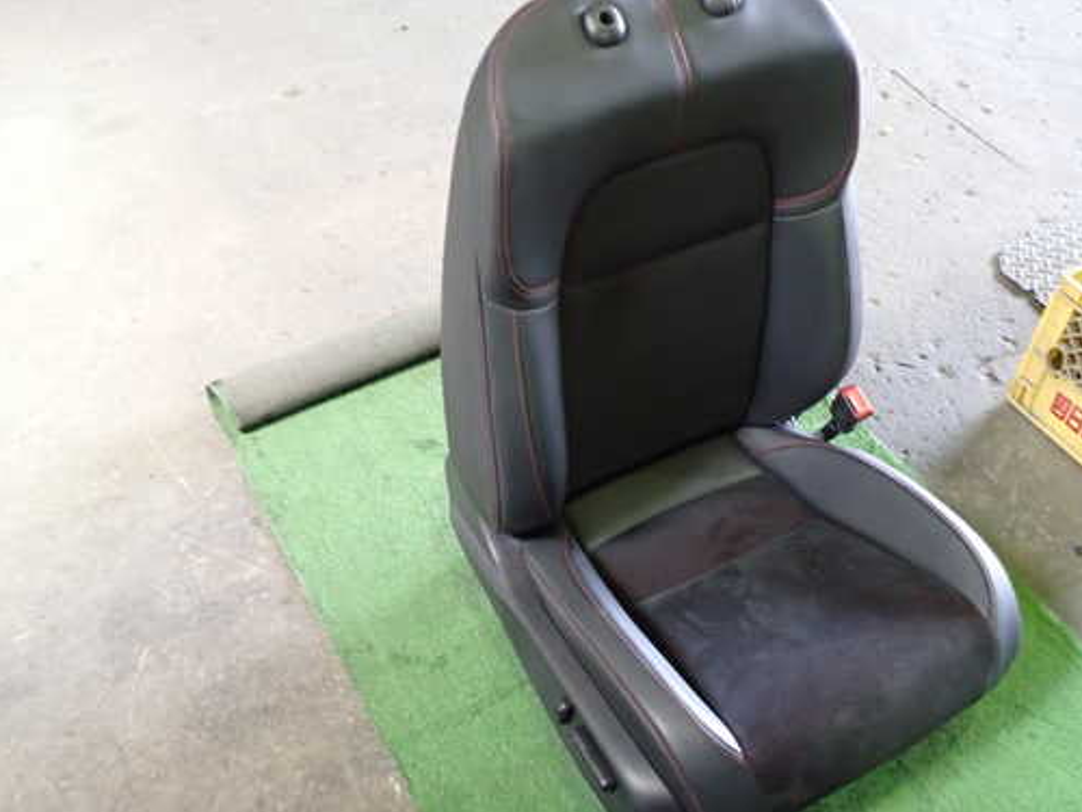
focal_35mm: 36
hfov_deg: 51.2
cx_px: 608
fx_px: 1125
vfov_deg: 39.7
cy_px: 398
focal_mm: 5.4
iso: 640
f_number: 2.3
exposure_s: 1/30
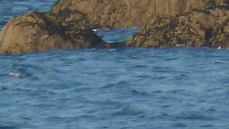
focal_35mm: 2051
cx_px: 460
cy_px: -268
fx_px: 12453
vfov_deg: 0.6
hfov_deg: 1.1
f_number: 4.9
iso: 160
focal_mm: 49.2
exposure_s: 1/500
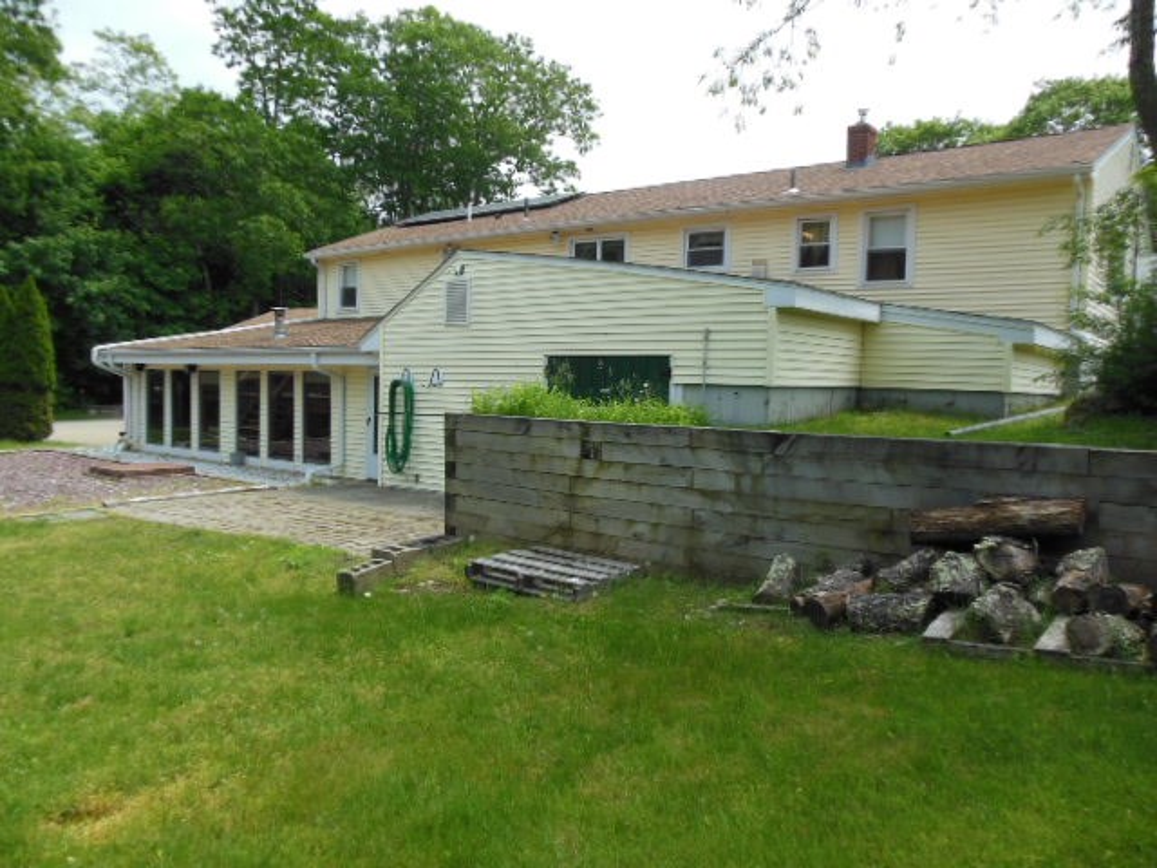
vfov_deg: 54.9
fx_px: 836
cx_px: 578
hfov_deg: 69.4
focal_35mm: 25
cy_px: 434
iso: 125
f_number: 3.2
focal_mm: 4.5
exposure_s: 1/1000
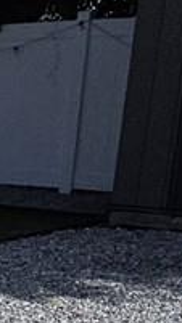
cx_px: -491
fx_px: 970
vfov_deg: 18.3
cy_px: 345
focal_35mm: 113
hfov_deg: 7.9
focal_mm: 2.2
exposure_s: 1/4314
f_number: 2.2
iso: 50
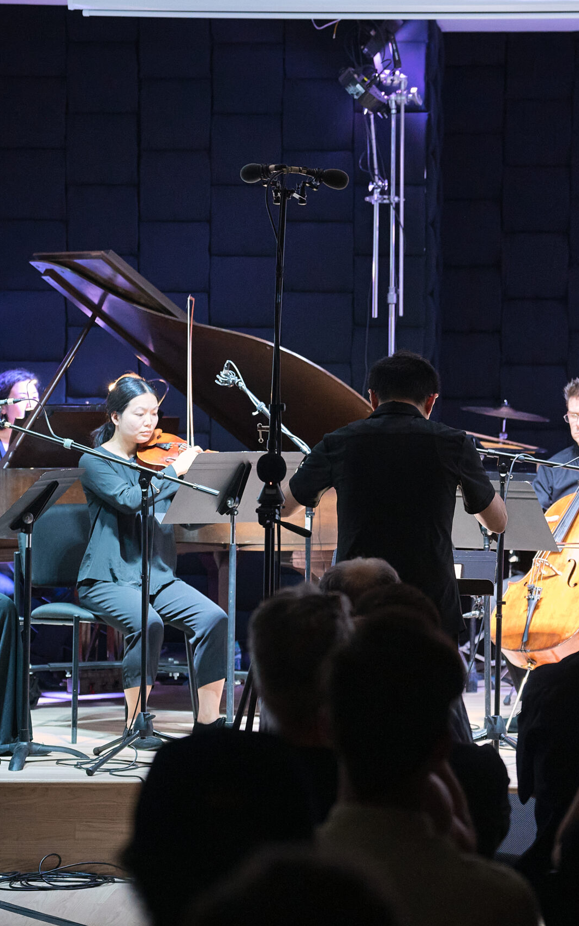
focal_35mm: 126
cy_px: 463
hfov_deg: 10.4
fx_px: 3182
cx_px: 322
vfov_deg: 16.6
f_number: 3.5
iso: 6400
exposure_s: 1/80
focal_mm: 82
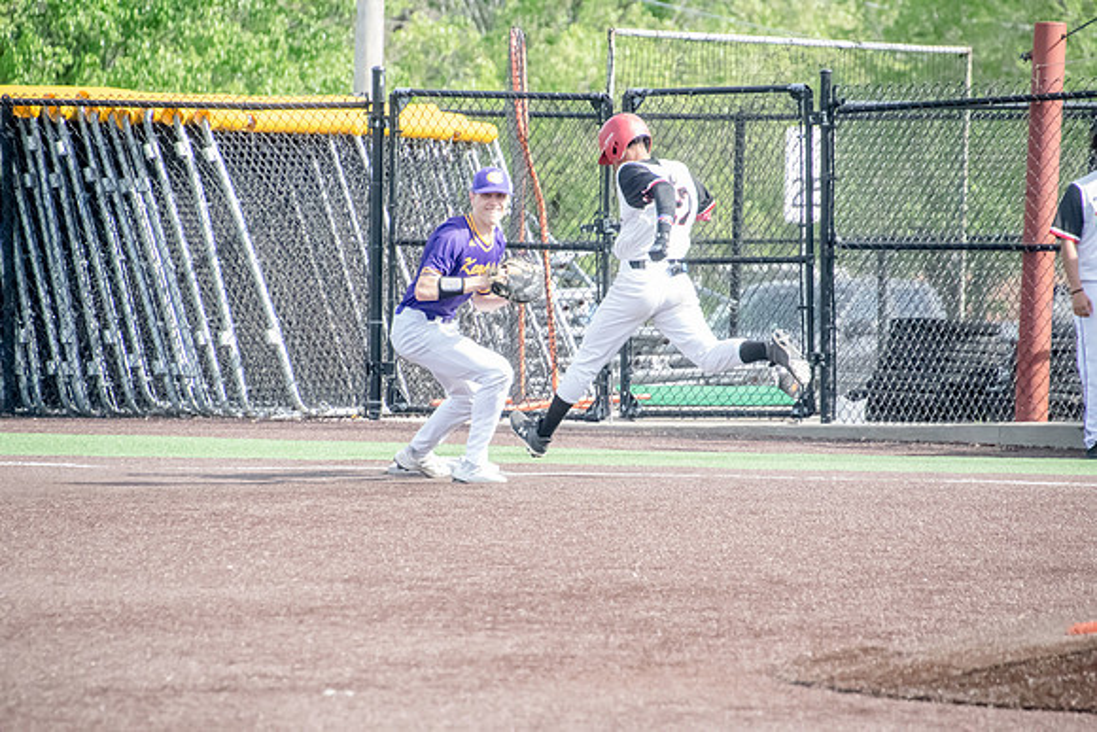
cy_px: 366
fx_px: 12344
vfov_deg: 3.4
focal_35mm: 405
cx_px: 548
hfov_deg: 5.1
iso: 5000
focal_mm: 270
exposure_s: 1/3200
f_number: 6.3
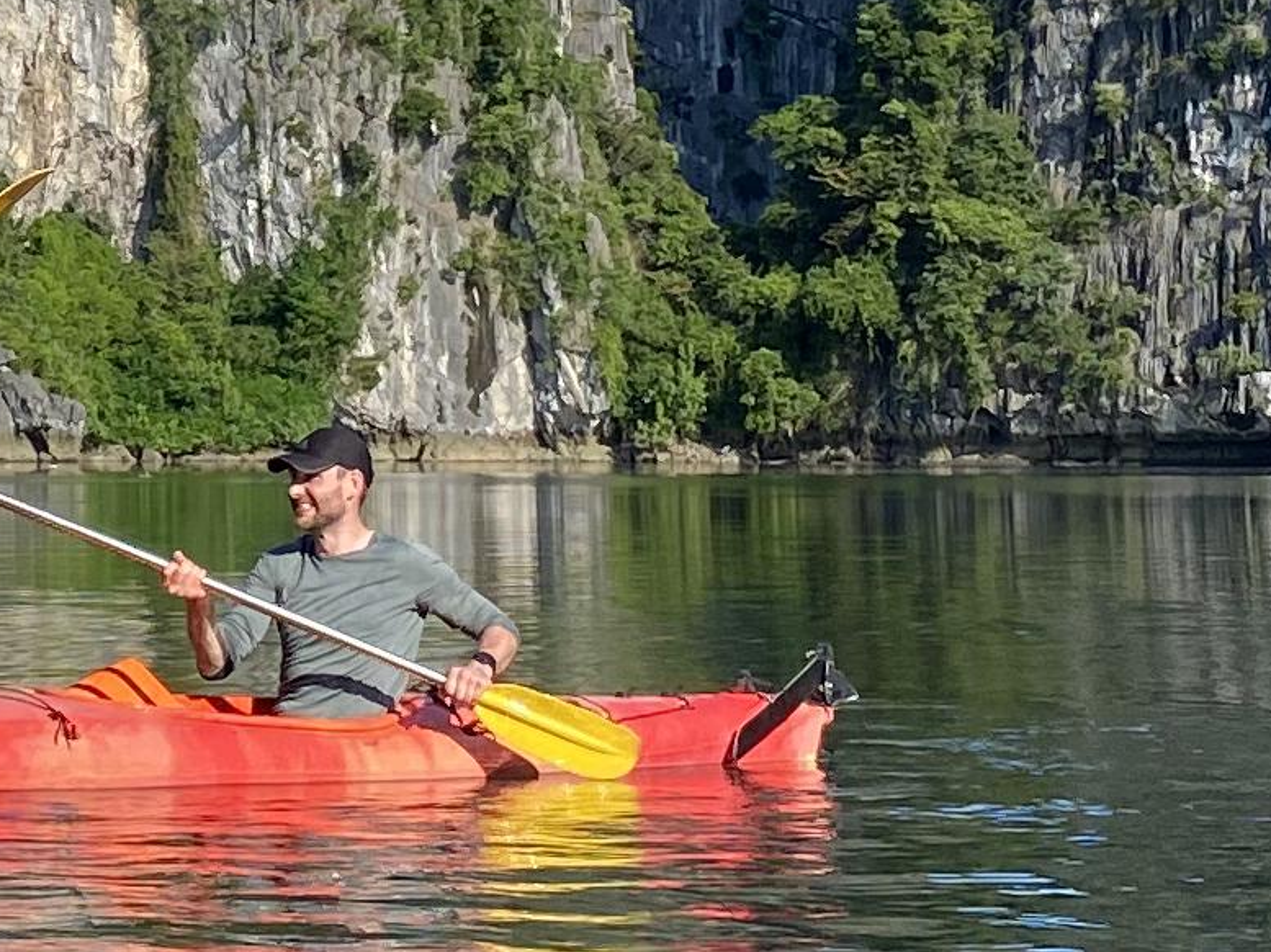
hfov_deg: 14.2
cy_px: -290
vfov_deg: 10.7
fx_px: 4955
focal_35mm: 135
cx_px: -183
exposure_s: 1/1678
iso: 32
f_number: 1.8
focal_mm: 4.25
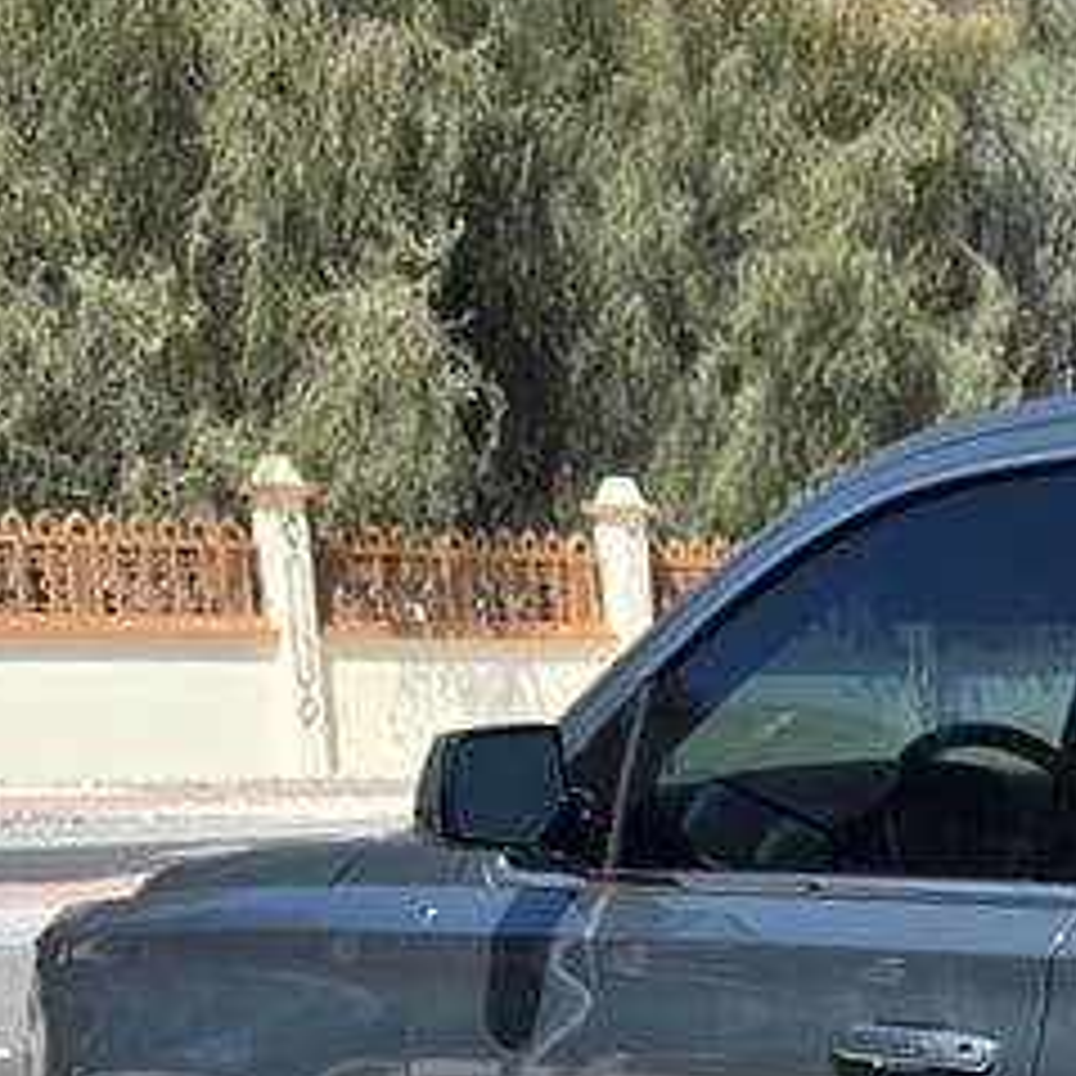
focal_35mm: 87
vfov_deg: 18.8
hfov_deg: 17.5
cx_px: 1697
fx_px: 3060
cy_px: 1315
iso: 12
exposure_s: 1/580
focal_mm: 6.3
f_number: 1.7
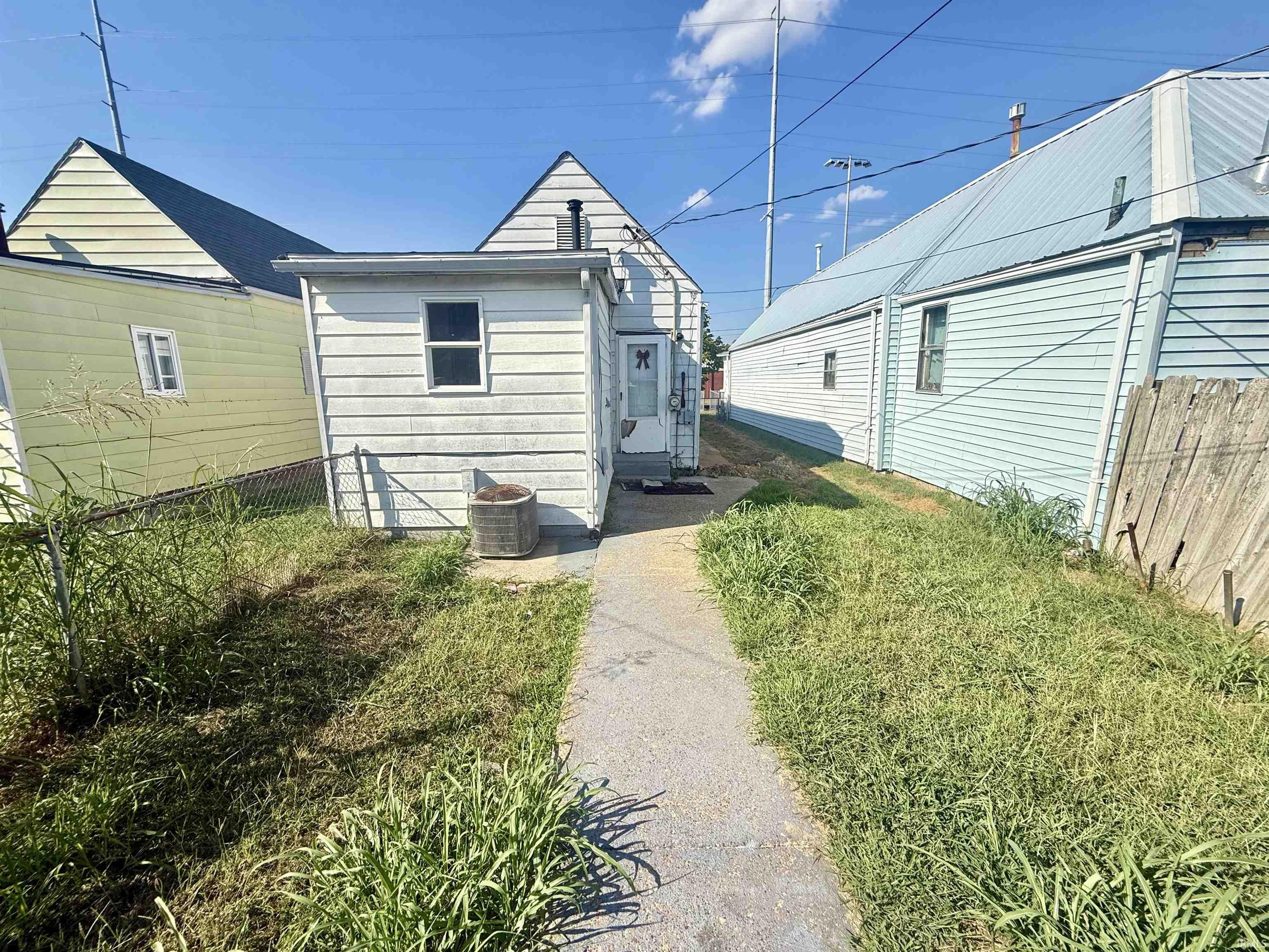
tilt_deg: -9.5
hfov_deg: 102.1
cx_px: 634
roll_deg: +0.2
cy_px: 476
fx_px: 513
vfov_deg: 85.7
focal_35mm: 14
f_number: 2.2
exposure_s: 1/1795
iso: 50
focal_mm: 2.22
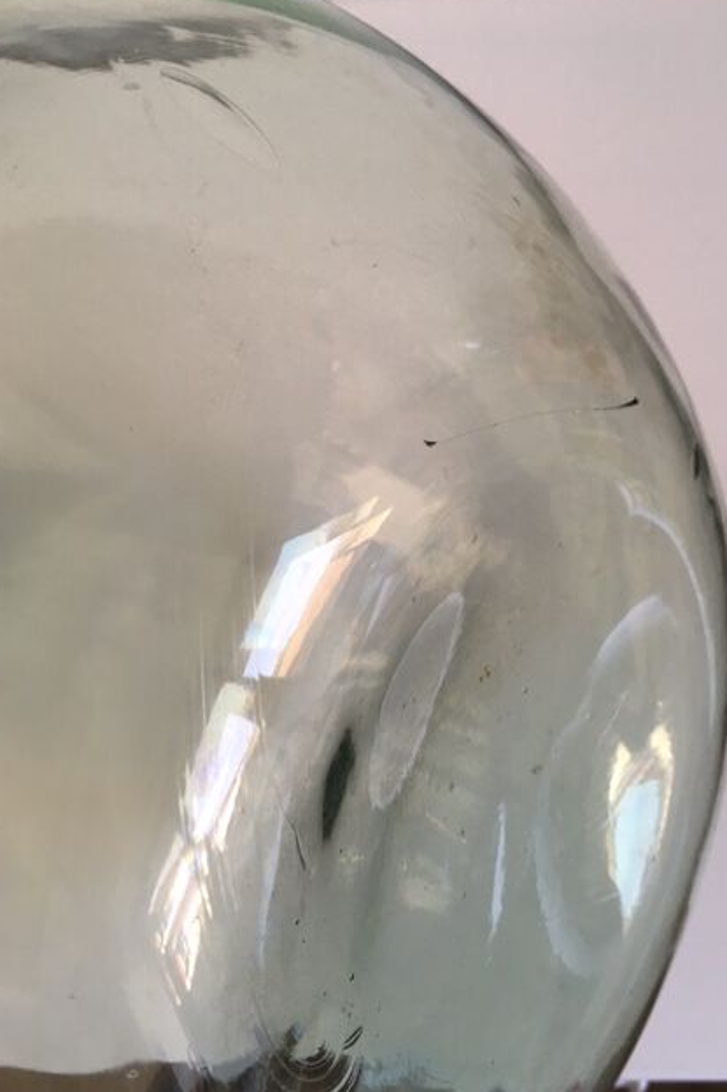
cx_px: 396
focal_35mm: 31
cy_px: 536
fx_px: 939
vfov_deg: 60.3
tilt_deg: -77.5
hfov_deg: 42.3
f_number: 2.2
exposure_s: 1/33
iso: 25
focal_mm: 4.15
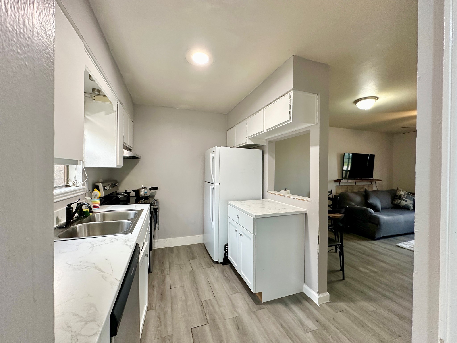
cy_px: 172
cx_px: 228
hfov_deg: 102.1
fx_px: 185
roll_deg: -0.7
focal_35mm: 14
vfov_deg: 85.7
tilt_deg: -0.3
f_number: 2.2
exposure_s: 1/60
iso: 200
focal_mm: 2.22
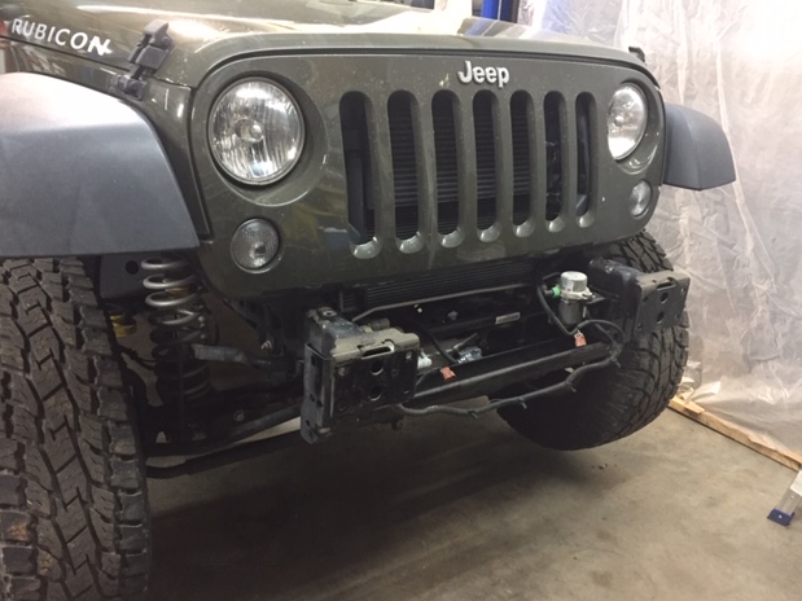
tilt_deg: -21.1
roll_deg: -3.7
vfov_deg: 46.8
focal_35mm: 30
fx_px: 695
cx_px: 389
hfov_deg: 60.0
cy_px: 310
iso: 250
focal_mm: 4.15
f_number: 2.2
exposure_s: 1/15
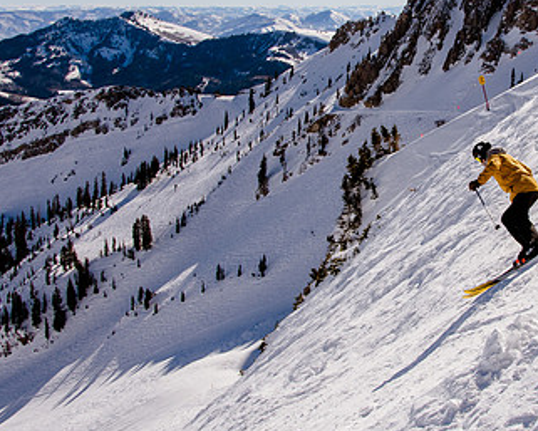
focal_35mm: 56
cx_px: 414
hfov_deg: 32.8
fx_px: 892
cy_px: 167
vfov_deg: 27.1
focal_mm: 22
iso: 400
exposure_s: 1/640
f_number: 16
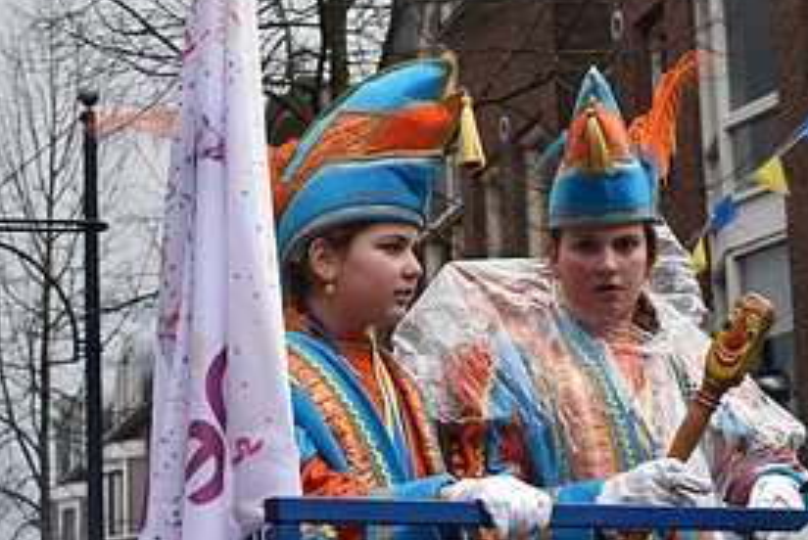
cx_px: 517
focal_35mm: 98
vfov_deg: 14.0
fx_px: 2203
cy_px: 336
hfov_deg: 20.7
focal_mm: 31
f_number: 5.6
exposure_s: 1/250
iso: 200
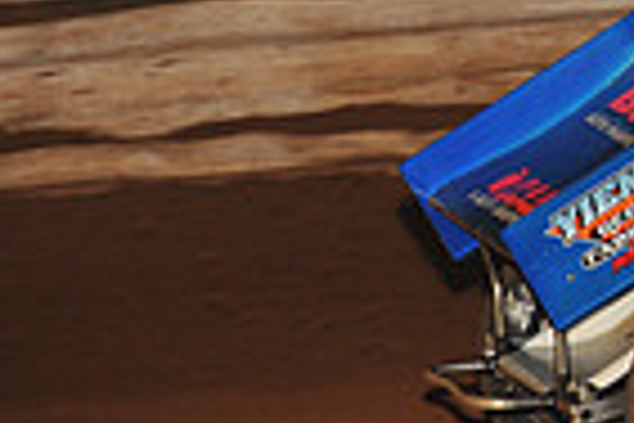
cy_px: -104
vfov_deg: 2.0
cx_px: 1160
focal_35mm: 701
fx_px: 12344
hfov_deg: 2.9
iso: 1000
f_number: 6.3
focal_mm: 170
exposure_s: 1/320
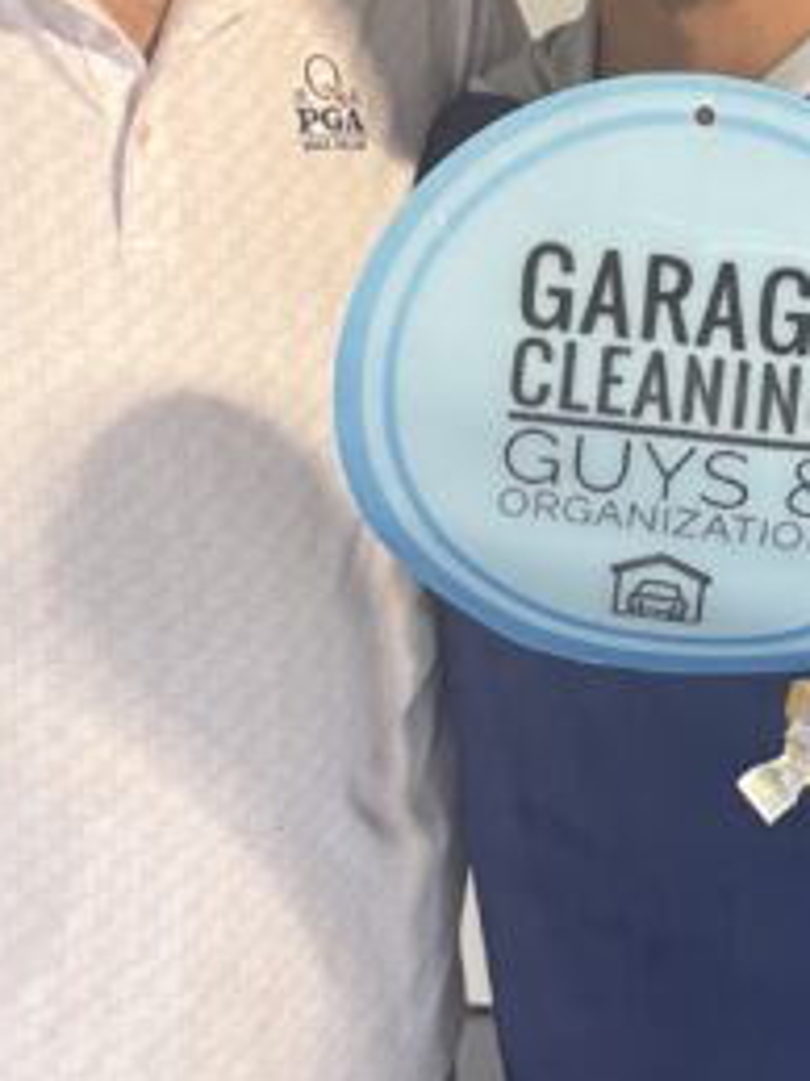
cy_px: 92
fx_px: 2966
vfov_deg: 20.2
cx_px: 418
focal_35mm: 95
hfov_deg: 15.5
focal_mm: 6.76
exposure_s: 1/60
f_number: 1.78
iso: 500
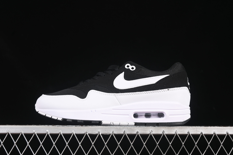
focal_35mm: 75
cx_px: 116
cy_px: 78
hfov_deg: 27.0
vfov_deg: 18.2
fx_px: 485
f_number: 6.3
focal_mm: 50
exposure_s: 1/60
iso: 160
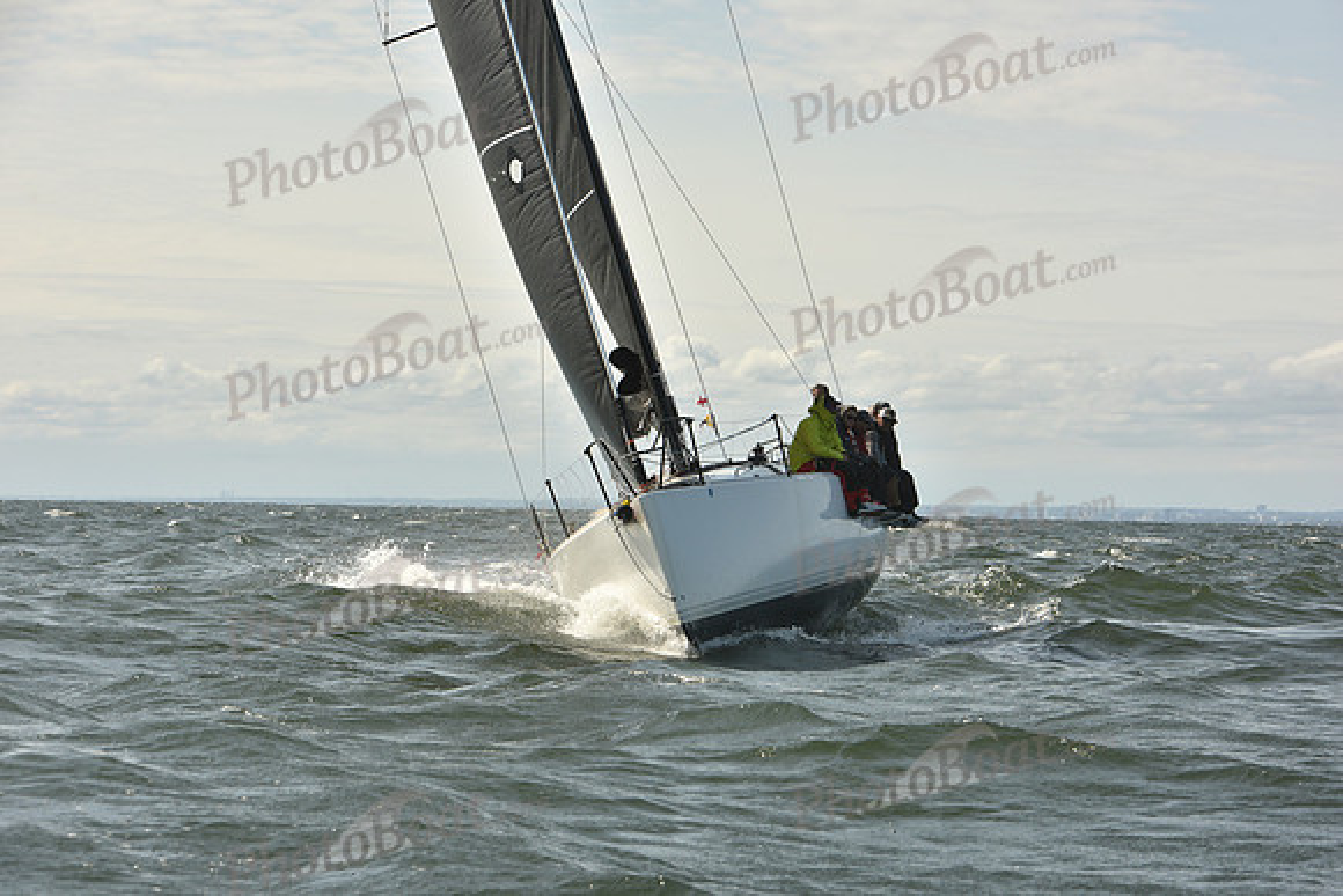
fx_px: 4179
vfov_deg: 12.2
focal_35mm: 112
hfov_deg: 18.3
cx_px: 672
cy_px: 448
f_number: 10
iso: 250
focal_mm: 112
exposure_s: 1/800
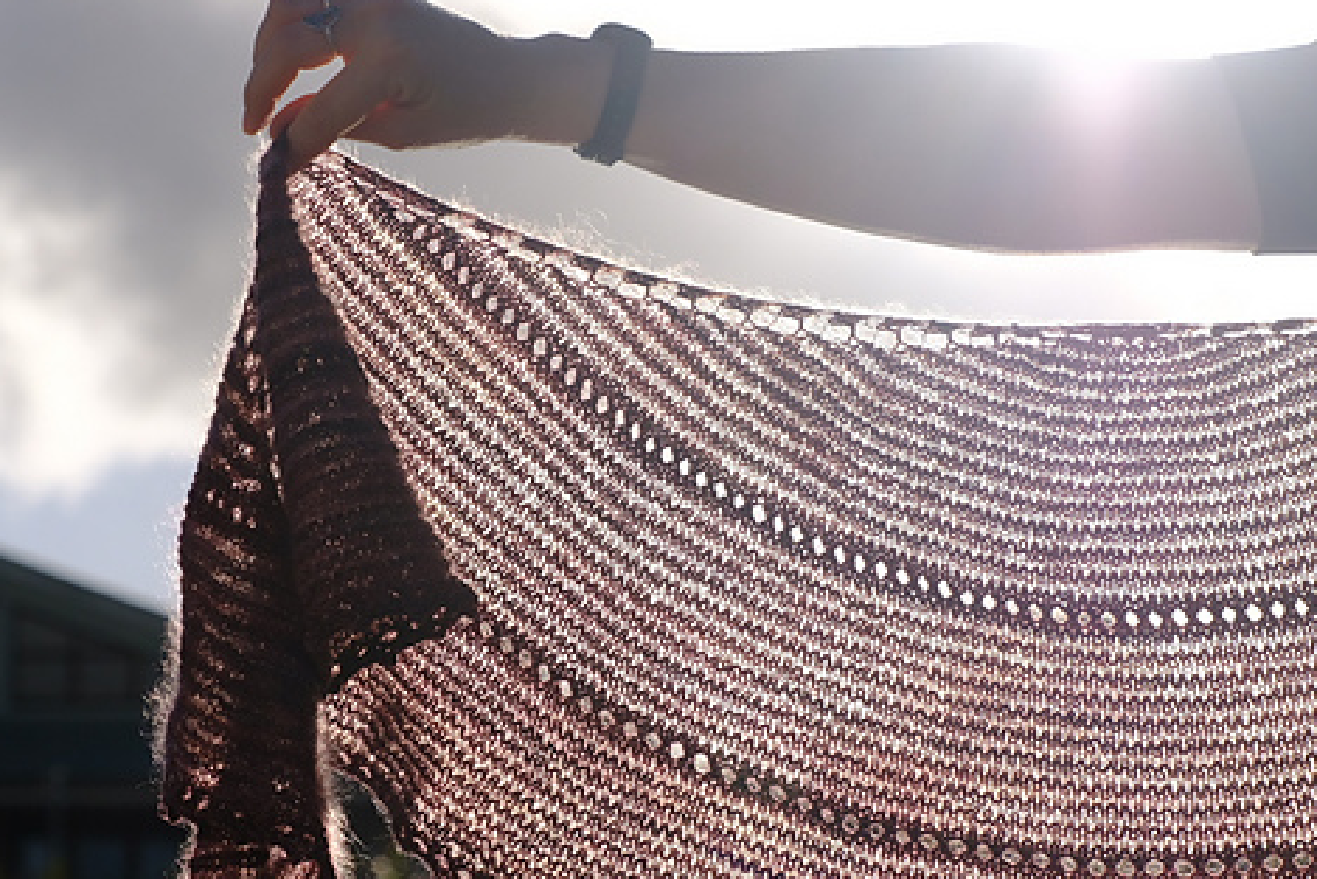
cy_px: 490
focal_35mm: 120
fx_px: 4391
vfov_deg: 11.4
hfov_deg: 17.0
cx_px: 882
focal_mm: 58.9
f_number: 6.4
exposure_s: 1/1700
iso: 200
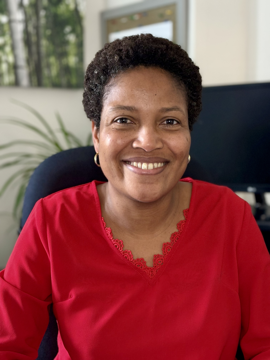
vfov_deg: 36.8
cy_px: 180
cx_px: 135
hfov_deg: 28.0
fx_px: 541
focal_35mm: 52
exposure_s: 1/40
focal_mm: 5.96
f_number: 1.6
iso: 250
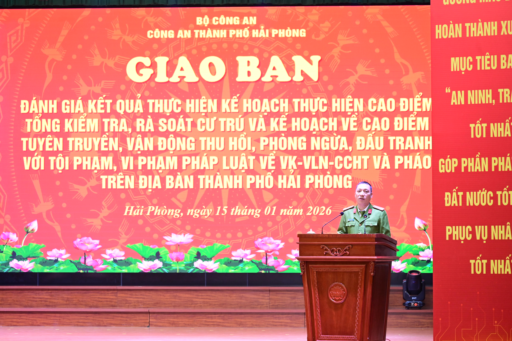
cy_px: 170
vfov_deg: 11.9
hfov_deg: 17.8
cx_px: 256
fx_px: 1635
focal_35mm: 115
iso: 2500
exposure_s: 1/160
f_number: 4
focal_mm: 115
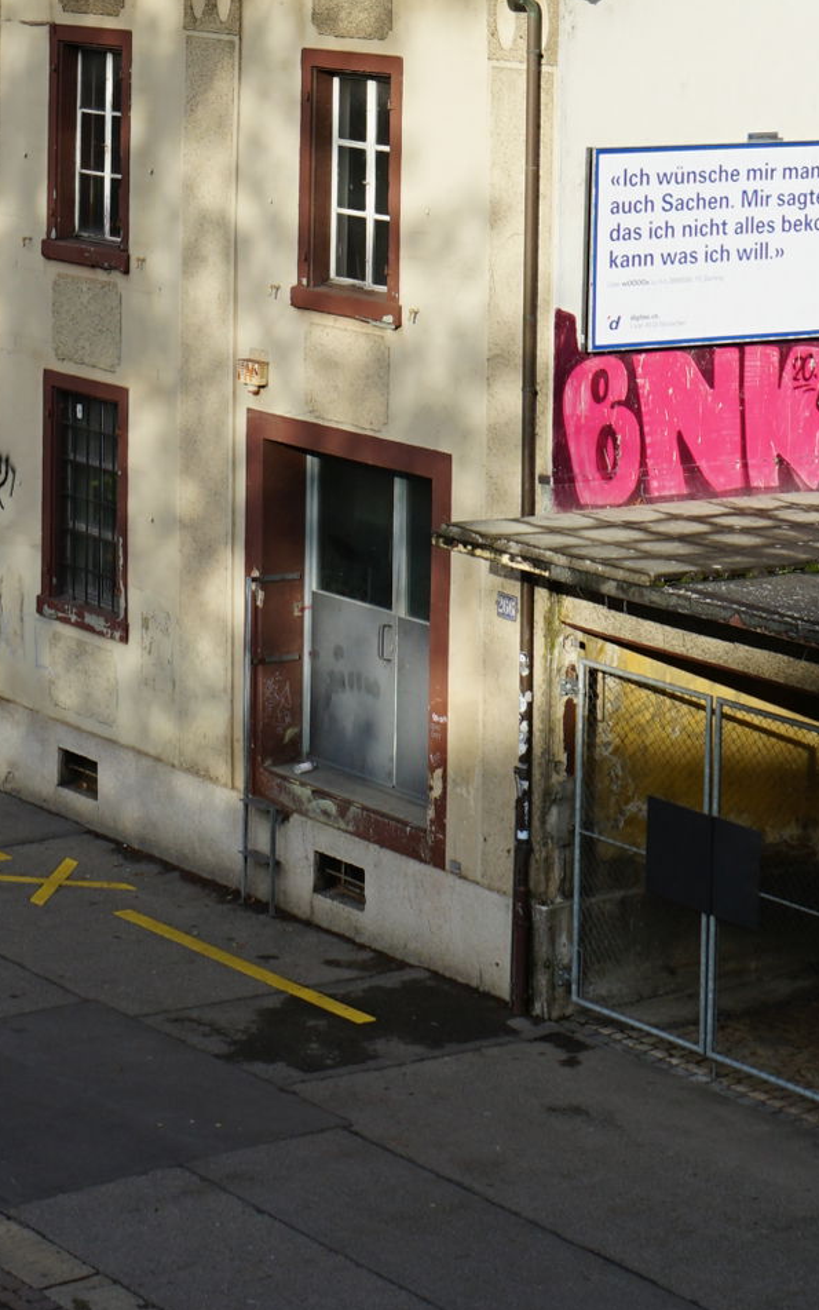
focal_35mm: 108
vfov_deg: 18.7
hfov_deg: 12.0
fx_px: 3854
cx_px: 34
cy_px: -61
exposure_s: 1/125
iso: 100
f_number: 11
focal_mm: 35
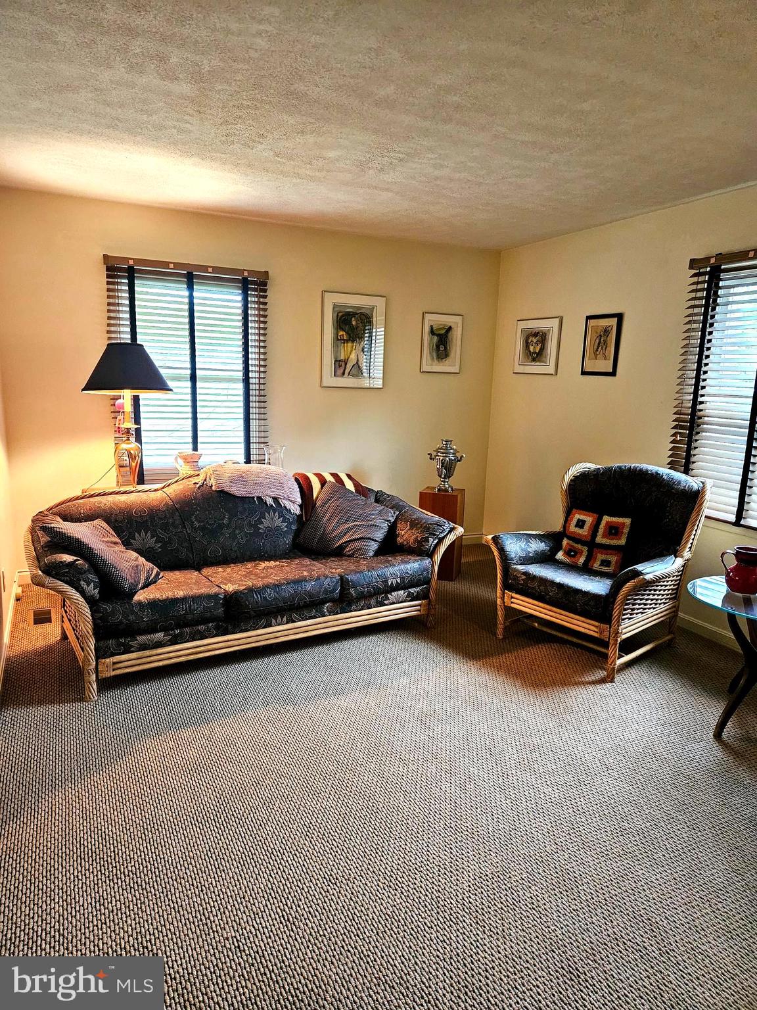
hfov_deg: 58.9
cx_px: 378
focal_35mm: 23
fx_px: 671
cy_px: 505
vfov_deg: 73.9
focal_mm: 5.4
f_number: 1.8
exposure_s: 1/120
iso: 1000
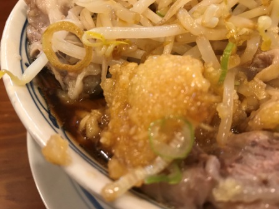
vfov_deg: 49.7
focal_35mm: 28
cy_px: 104
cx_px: 140
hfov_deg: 63.4
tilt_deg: -46.8
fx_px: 226
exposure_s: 1/17
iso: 40
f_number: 1.8
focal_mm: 3.99
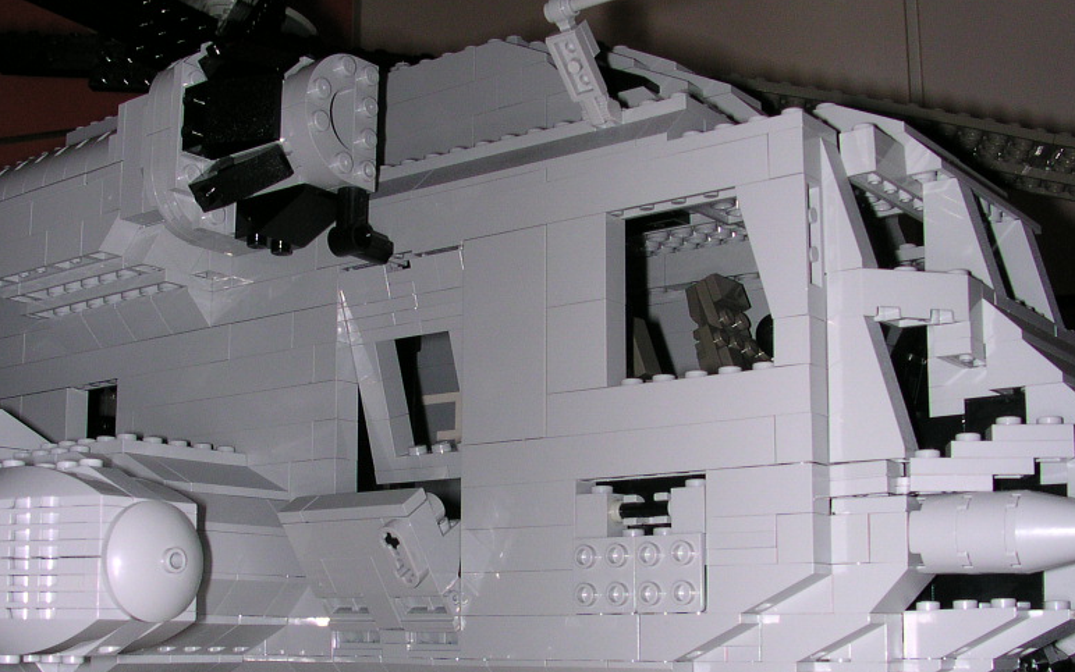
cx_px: 500
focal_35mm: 52
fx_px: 1524
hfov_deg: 38.8
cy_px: 504
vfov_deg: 24.6
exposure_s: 1/60
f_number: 4.5
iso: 100
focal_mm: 5.6
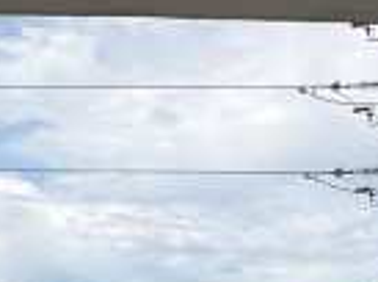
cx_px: 331
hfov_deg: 23.3
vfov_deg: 15.6
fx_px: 893
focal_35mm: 82
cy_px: 489
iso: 50
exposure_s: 1/2494
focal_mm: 2.22
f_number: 2.2
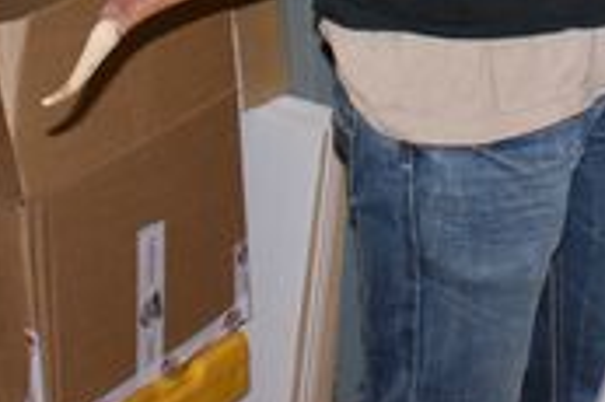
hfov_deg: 14.2
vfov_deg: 9.1
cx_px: 472
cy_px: -322
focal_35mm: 144
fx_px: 2418
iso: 400
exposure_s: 1/60
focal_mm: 26
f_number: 5.6
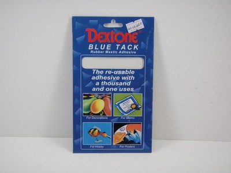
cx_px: 116
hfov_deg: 37.5
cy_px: 86
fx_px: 340
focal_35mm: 51
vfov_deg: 28.6
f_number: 4
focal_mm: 9.13
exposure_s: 1/40
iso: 160
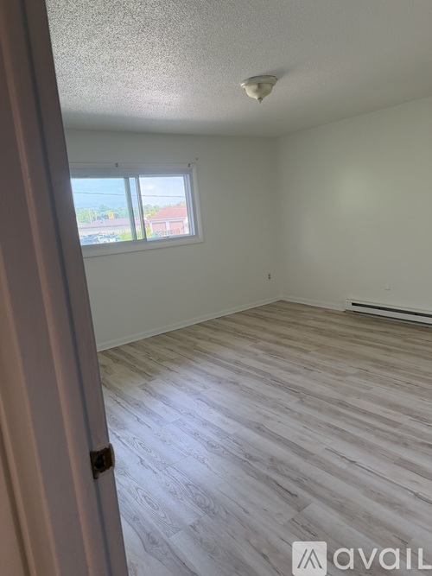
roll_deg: +4.9
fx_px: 399
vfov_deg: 71.6
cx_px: 216
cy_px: 288
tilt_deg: -11.2
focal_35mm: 24
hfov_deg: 56.8
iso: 200
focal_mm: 6.76
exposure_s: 1/161
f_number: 1.78
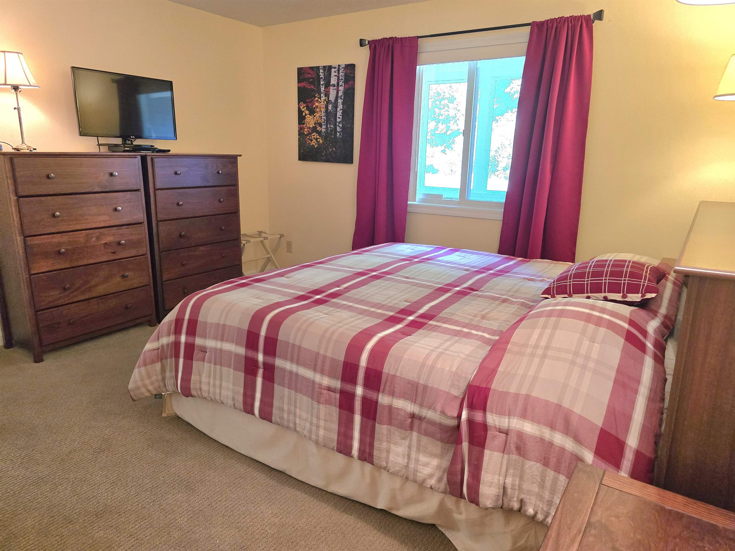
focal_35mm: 23
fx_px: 488
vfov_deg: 58.9
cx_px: 368
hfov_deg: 73.9
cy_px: 276
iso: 500
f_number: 1.7
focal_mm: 6.3
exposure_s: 1/120
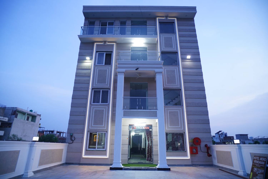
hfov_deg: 84.0
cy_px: 90
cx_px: 134
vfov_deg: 61.9
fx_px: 149
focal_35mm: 20
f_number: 2.8
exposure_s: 1/125
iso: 400
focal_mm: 20
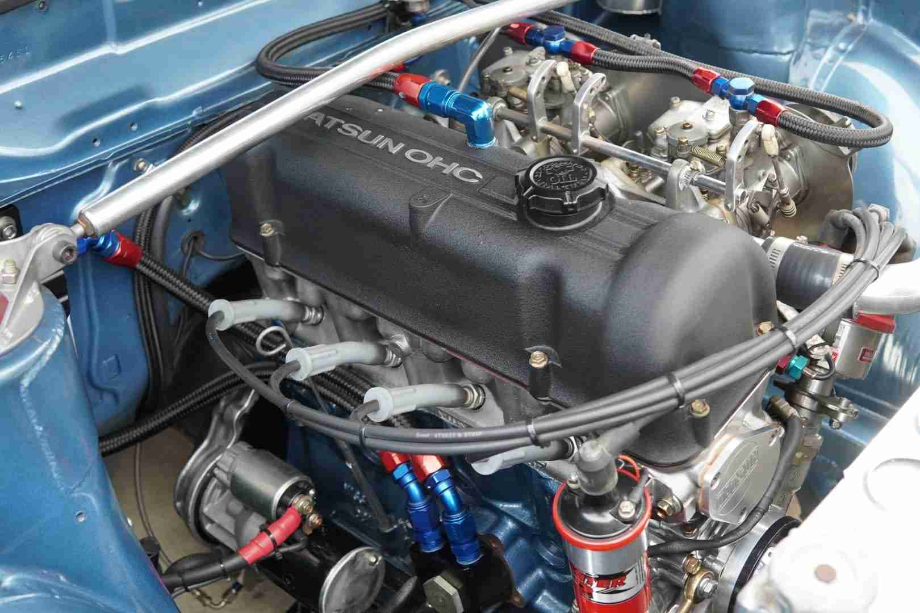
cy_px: 306
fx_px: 1150
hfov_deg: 43.6
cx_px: 460
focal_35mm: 45
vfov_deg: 29.9
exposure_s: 1/160
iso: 1250
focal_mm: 30
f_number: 4
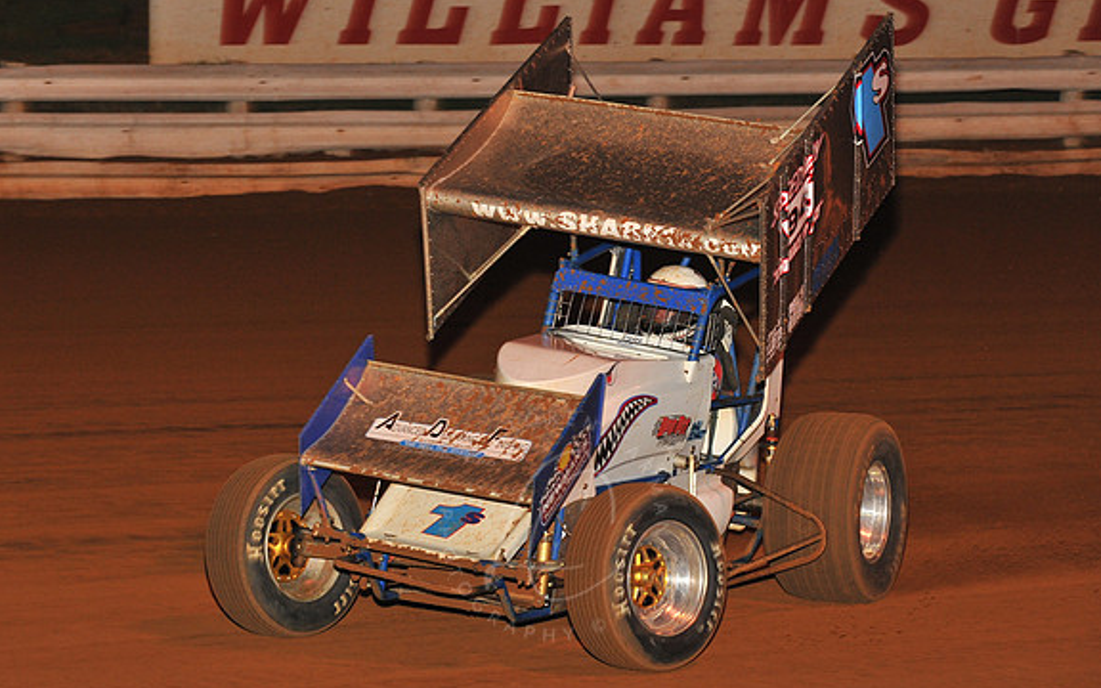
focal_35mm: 115
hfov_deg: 18.1
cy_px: 349
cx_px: 552
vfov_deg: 11.4
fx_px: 3451
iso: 1000
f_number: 6.3
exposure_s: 1/320
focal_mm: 112
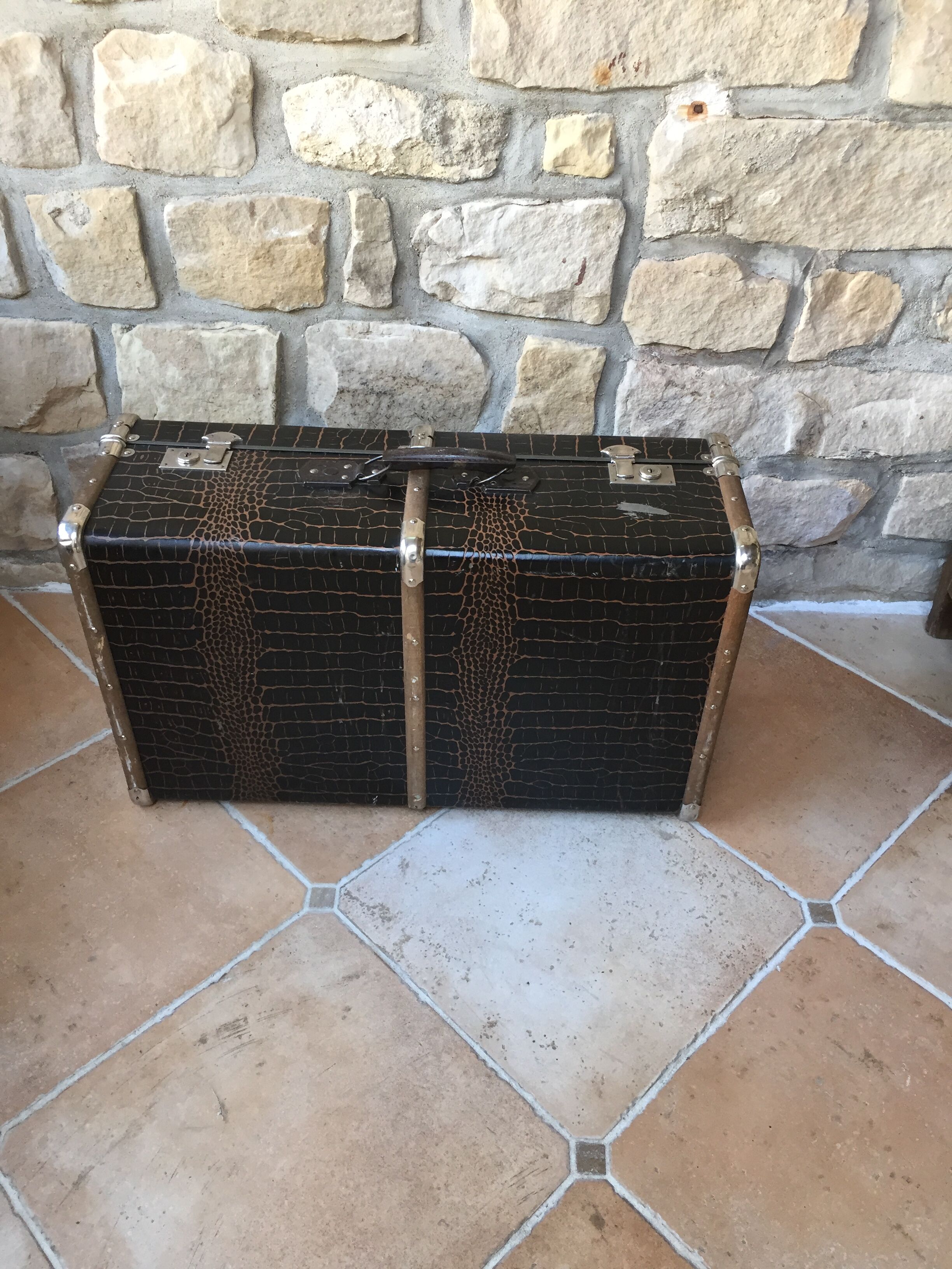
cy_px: 634
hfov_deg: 48.2
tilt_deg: -40.2
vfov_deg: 61.7
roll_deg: -1.5
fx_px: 1063
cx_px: 476
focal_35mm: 29
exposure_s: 1/33
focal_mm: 4.15
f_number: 2.2
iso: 50
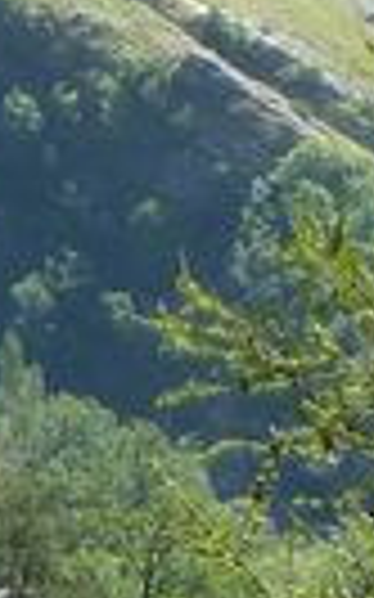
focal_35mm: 1074
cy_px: -306
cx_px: -140
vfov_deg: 2.0
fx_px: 17534
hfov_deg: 1.2
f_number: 4.5
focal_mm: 27.8
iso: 80
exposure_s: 1/160
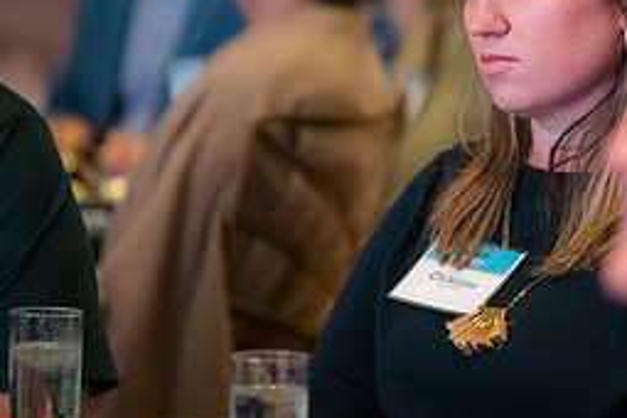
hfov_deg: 4.5
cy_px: 18
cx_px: 497
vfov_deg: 3.0
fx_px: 7924
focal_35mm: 455
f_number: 2.8
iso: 6400
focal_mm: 200
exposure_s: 1/125
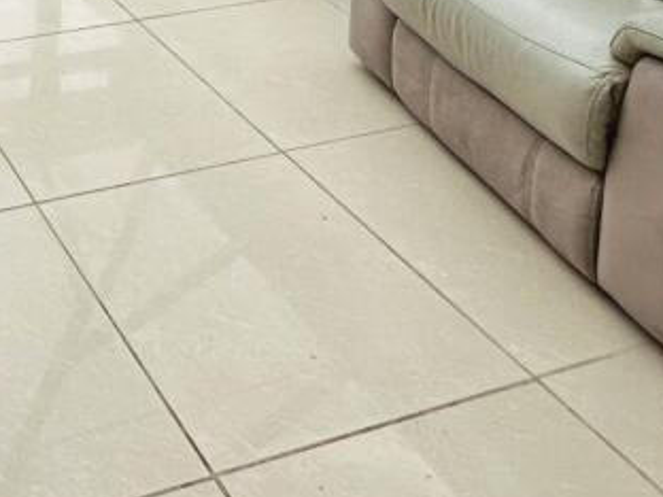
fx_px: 881
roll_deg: +0.3
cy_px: -116
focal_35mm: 46
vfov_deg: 27.3
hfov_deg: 33.7
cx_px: -125
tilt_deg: -12.4
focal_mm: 2.22
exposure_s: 1/100
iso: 125
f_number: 2.2
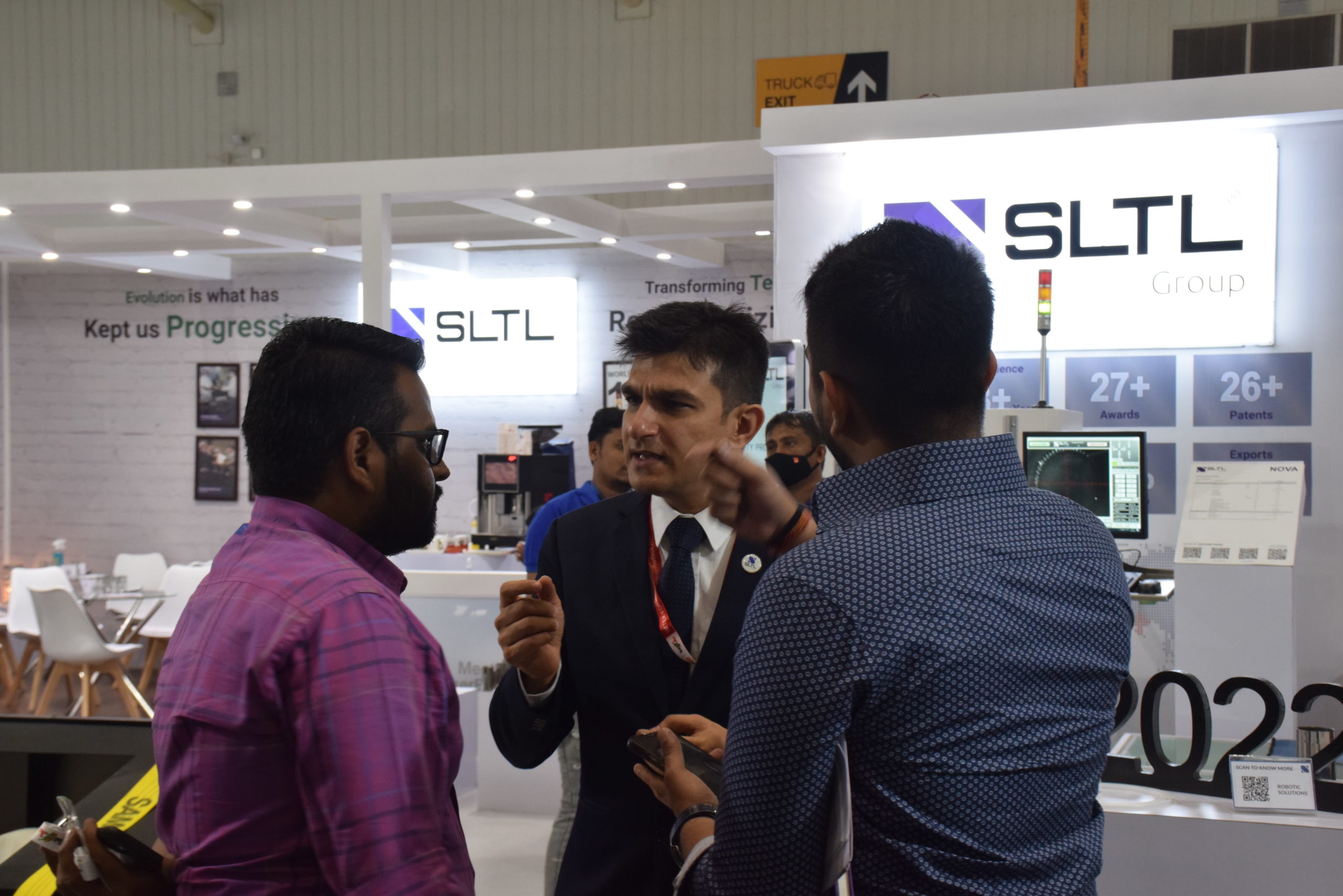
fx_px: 1959
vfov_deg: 25.8
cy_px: 448
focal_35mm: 52
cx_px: 672
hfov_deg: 37.8
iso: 1000
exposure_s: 1/40
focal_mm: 35
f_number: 10
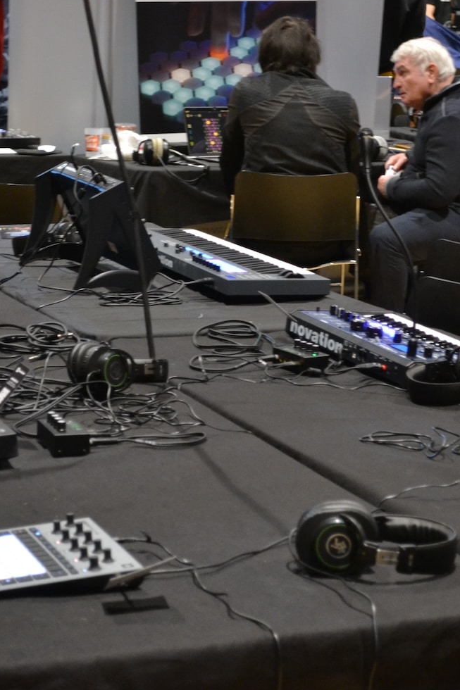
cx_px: 189
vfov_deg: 20.2
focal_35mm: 101
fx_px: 1936
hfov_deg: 13.5
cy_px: 345
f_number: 5.3
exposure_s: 1/15
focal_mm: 44
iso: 1800
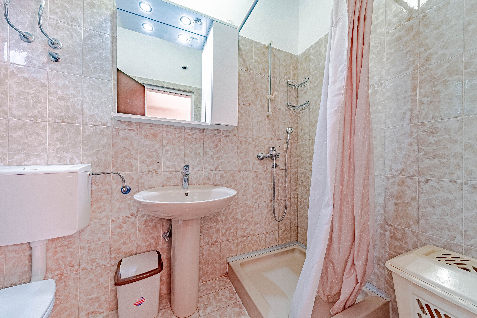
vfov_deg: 90.1
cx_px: 238
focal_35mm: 12
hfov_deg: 112.6
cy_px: 159
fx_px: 159
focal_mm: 12
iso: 400
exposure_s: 1/80
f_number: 8
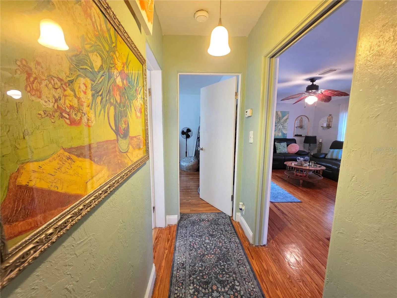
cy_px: 149
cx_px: 198
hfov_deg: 106.2
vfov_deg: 89.9
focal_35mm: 13
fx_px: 149
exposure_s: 1/60
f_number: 1.9
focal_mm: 2.2
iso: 1000
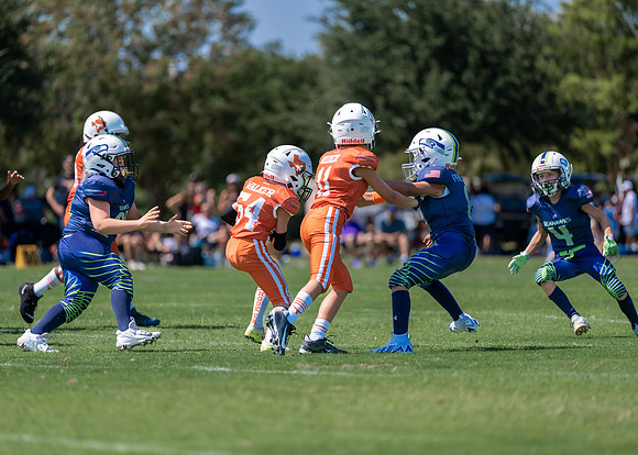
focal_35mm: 217
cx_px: 292
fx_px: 3925
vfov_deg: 6.6
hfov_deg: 9.3
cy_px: 228
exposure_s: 1/2000
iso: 100
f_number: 2.8
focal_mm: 200
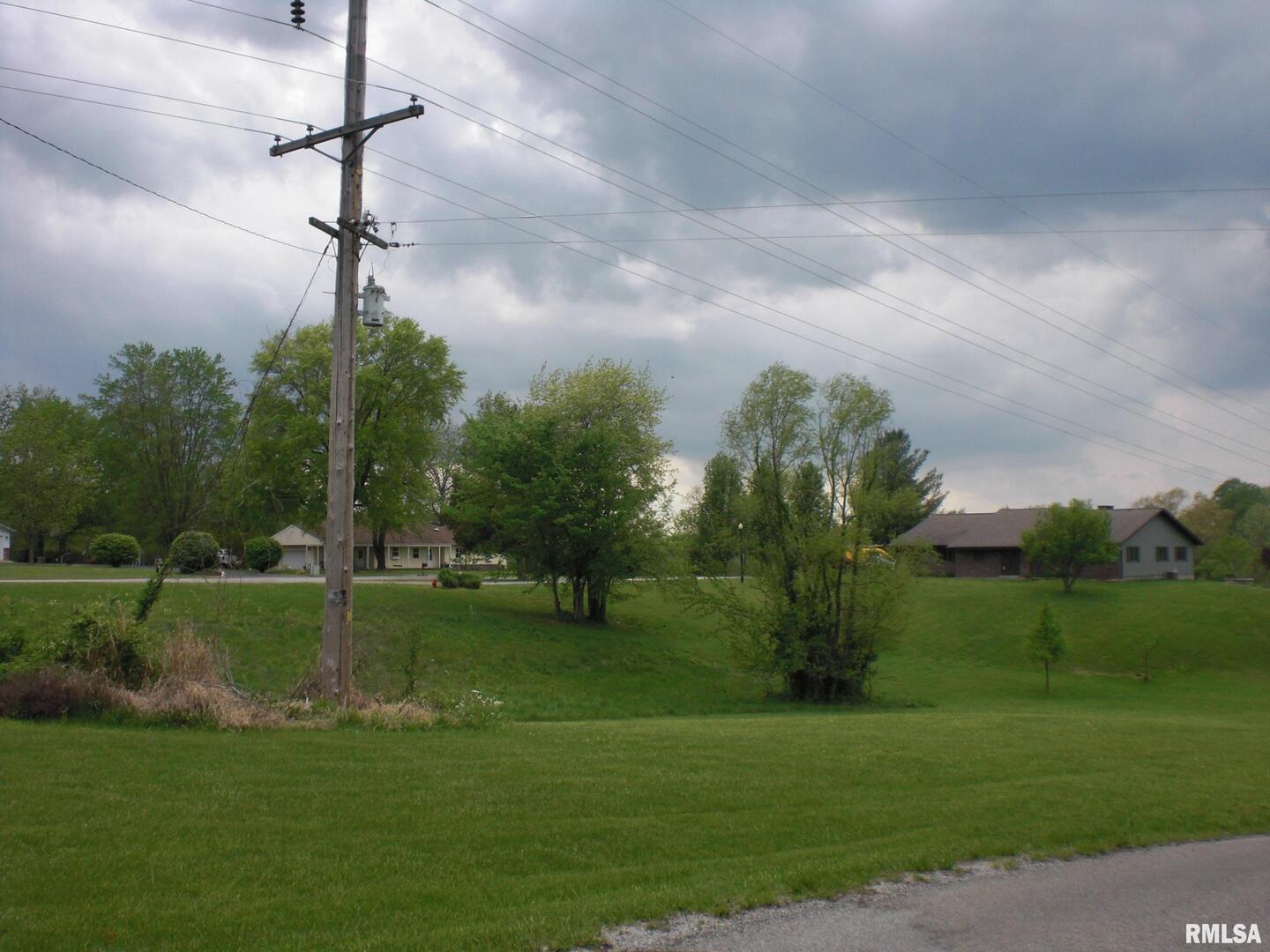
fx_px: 1394
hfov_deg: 49.0
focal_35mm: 38
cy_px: 476
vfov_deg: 37.7
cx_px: 635
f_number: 5.6
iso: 64
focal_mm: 6.3
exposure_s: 1/250
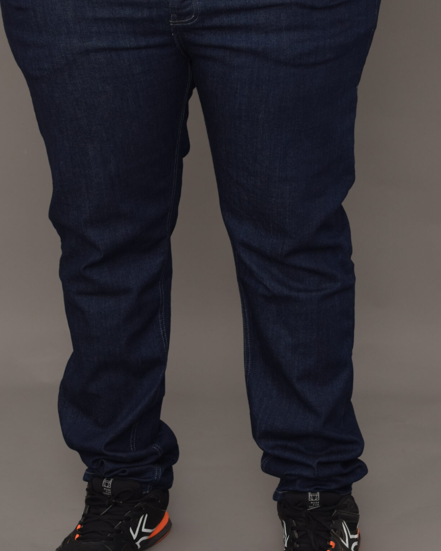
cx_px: 207
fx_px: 2117
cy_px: 265
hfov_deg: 11.9
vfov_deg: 14.8
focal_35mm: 130
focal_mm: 55
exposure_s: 1/125
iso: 160
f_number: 6.3
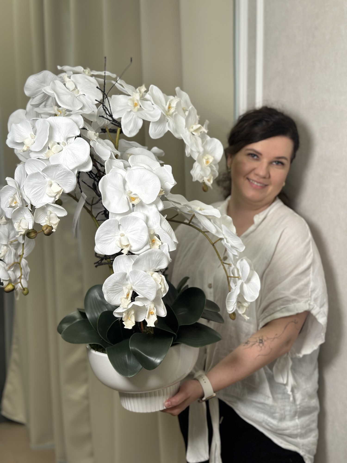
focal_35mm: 48
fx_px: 642
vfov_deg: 39.7
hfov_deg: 30.3
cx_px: 174
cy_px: 232
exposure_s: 1/125
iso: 80
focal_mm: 6.86
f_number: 1.78
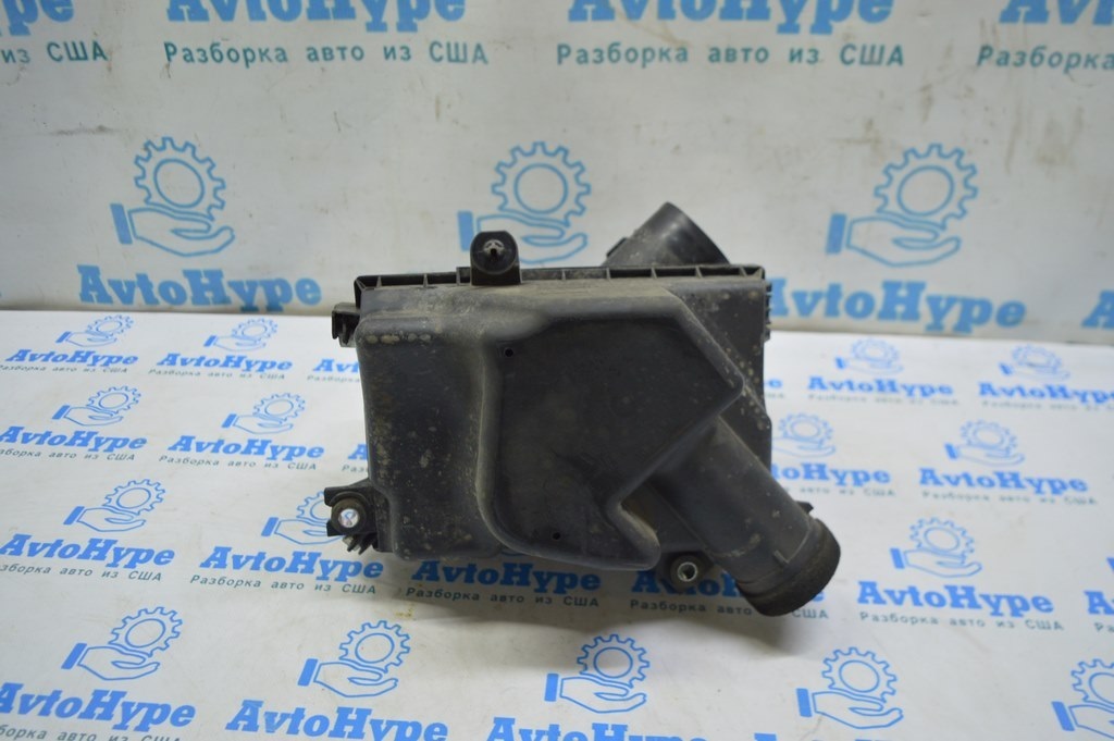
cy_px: 370
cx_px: 557
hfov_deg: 62.0
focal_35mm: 30
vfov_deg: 43.5
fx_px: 928
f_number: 3.5
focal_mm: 20
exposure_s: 1/50
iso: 400
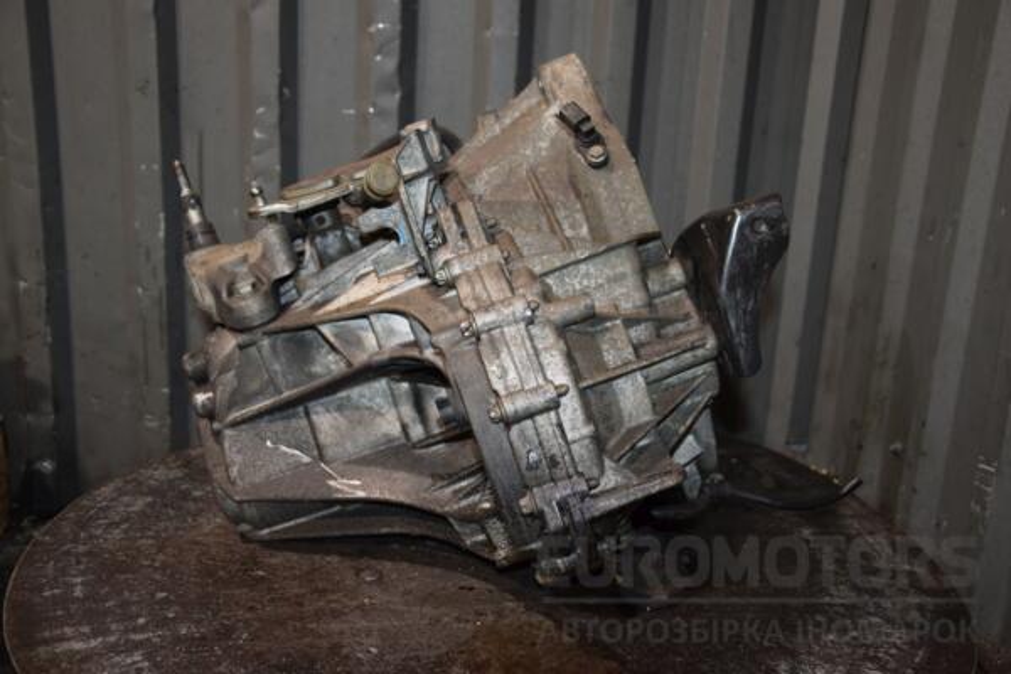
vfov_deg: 31.9
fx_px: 1179
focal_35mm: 42
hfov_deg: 46.4
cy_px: 337
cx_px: 506
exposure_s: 1/60
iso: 800
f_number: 5
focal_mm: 28
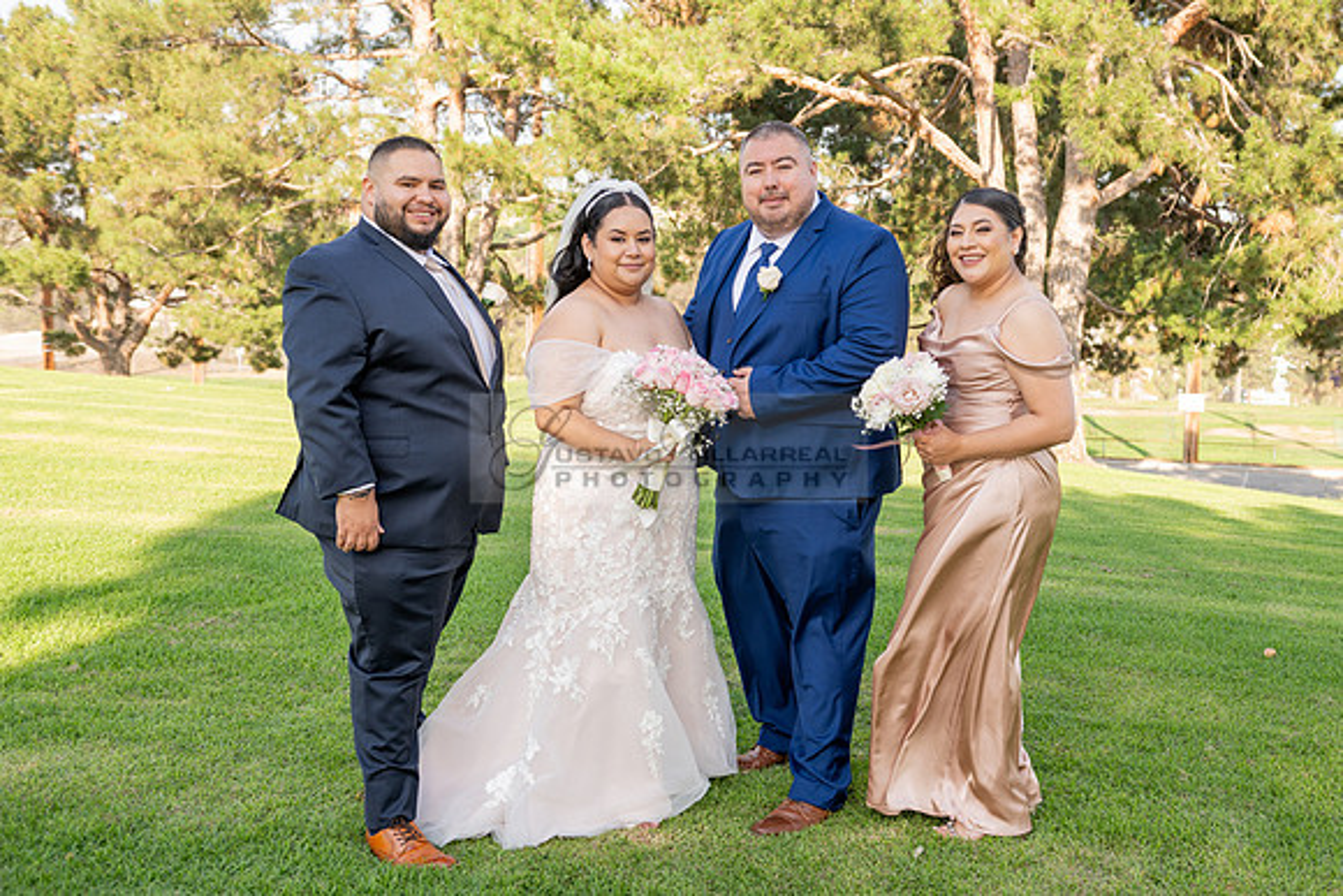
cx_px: 759
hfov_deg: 50.1
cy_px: 390
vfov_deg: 34.7
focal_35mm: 38
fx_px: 1434
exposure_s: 1/160
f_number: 4
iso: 80
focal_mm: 34
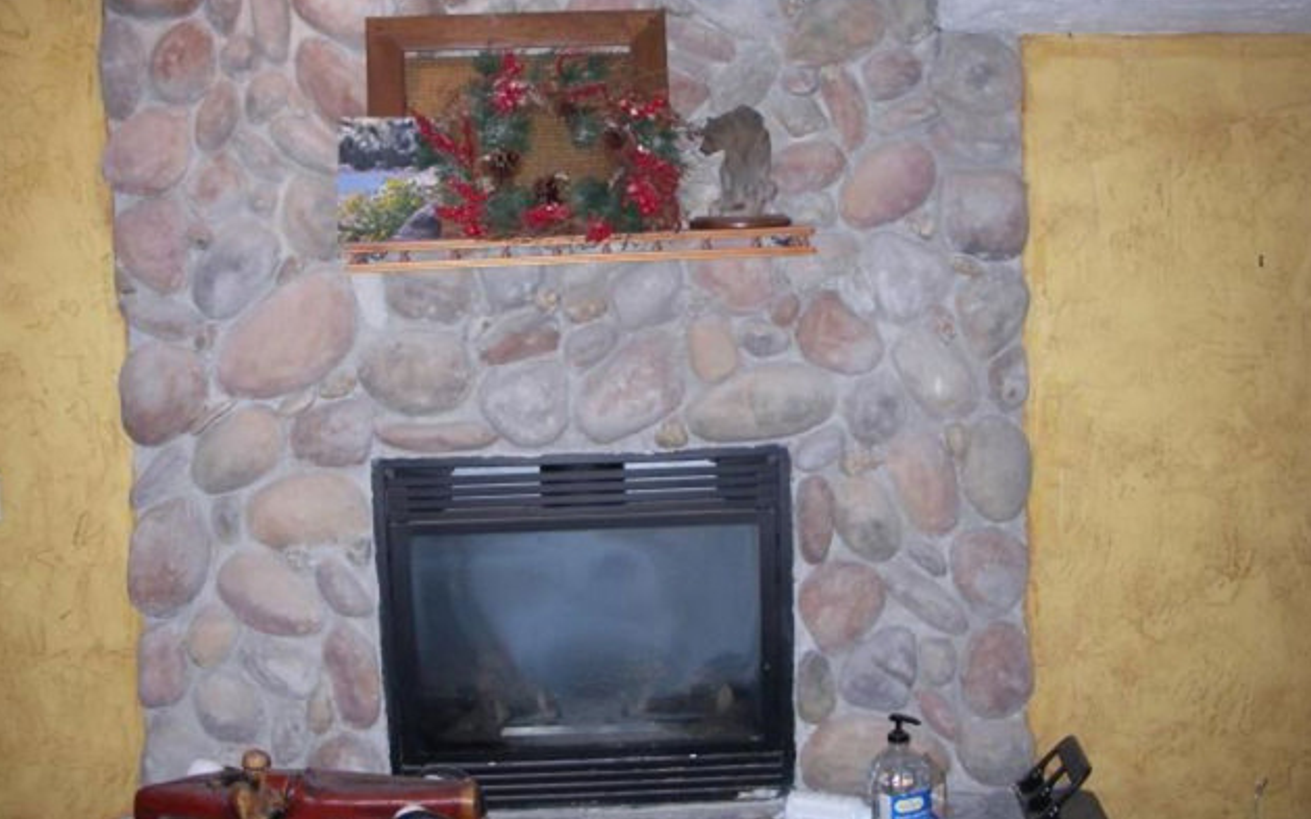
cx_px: 654
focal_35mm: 41
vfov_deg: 31.2
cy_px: 400
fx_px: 1465
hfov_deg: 48.2
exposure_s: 1/40
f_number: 3.3
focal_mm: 6.3
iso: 250
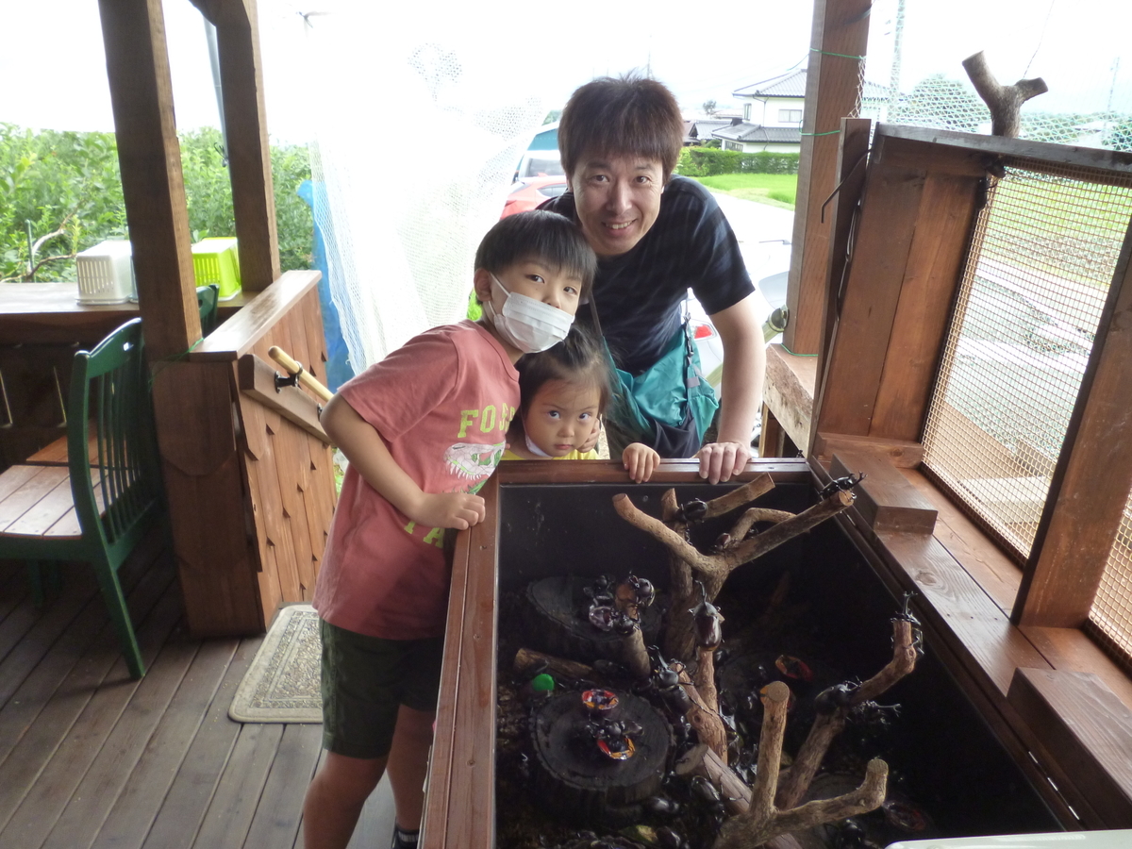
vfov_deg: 49.7
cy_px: 424
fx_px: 916
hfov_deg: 63.4
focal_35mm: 28
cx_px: 566
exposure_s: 1/60
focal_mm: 5
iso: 200
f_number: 3.1
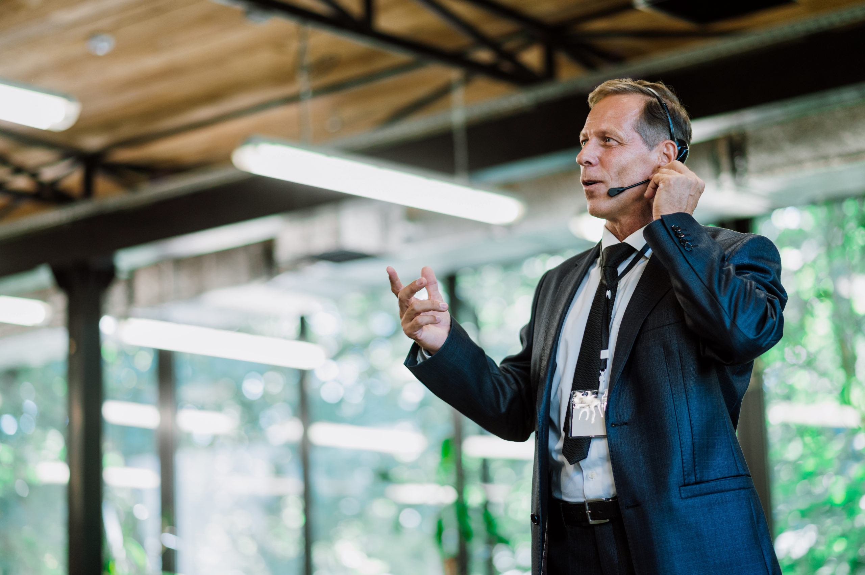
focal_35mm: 85
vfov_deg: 16.0
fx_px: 2041
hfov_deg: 23.9
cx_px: 432
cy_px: 288
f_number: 2
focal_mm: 85
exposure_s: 1/160
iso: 500
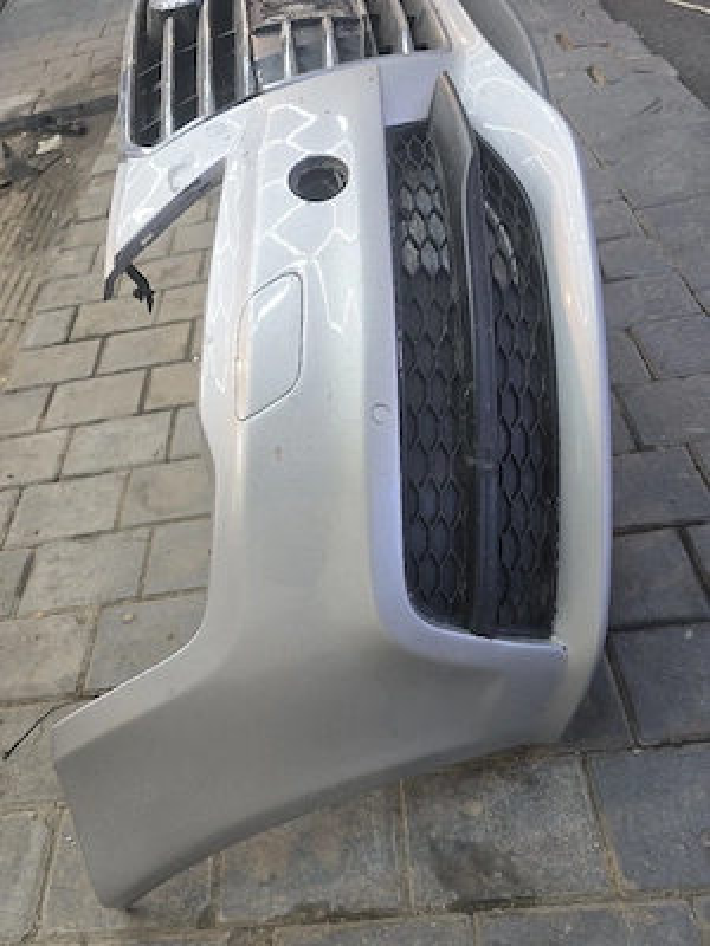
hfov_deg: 58.9
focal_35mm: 23
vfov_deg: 73.9
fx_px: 629
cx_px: 355
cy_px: 473
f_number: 1.7
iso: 100
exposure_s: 1/101
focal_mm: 6.3
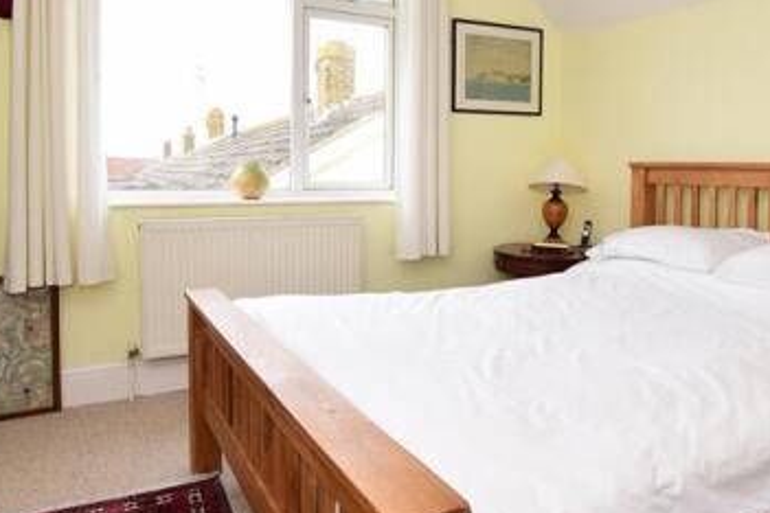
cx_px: 476
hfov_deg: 64.6
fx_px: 599
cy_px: 196
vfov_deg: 46.0
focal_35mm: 28
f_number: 6.3
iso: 400
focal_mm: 10
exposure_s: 1/200
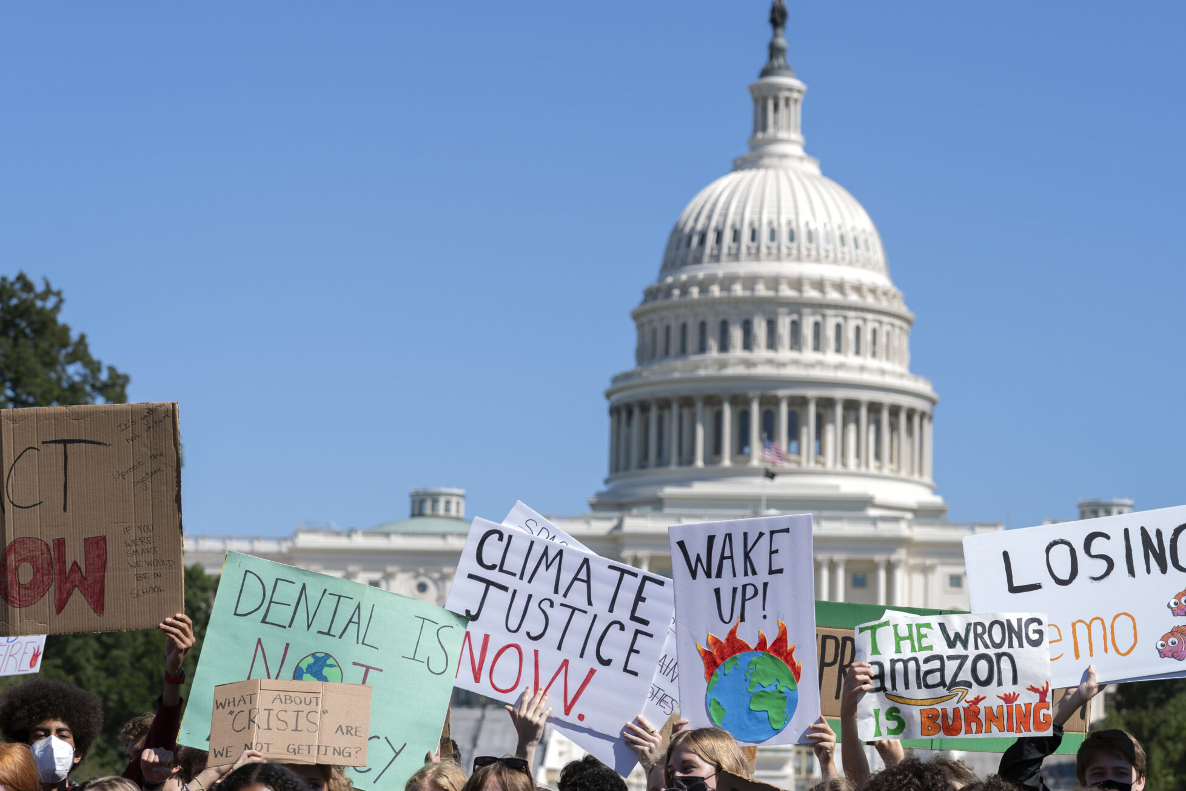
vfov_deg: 11.2
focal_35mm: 123
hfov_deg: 16.6
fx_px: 4053
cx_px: 636
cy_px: 421
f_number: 5.6
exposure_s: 1/400
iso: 64
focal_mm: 94
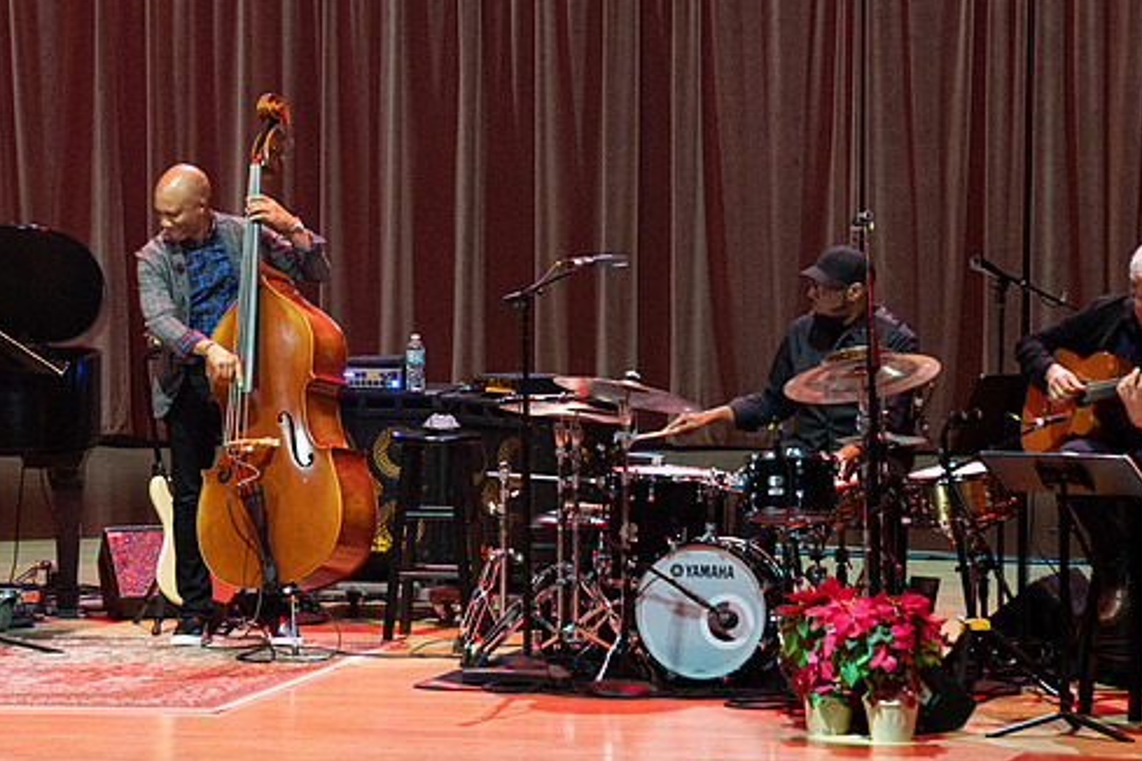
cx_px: 529
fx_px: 8913
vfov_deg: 4.9
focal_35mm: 281
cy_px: 340
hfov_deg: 7.3
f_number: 5.6
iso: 2500
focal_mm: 200
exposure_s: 1/250
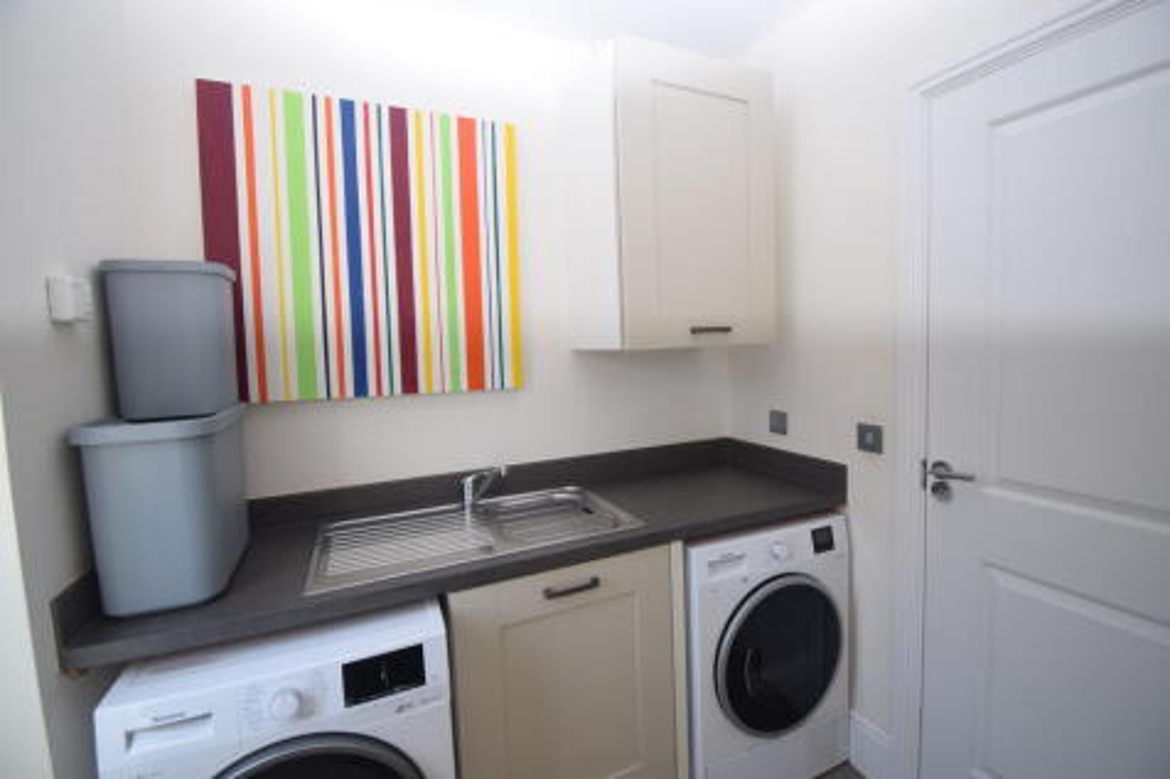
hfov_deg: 100.4
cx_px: 585
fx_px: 487
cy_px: 390
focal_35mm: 15
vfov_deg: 77.3
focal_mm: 10
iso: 400
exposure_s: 1/125
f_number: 5.6
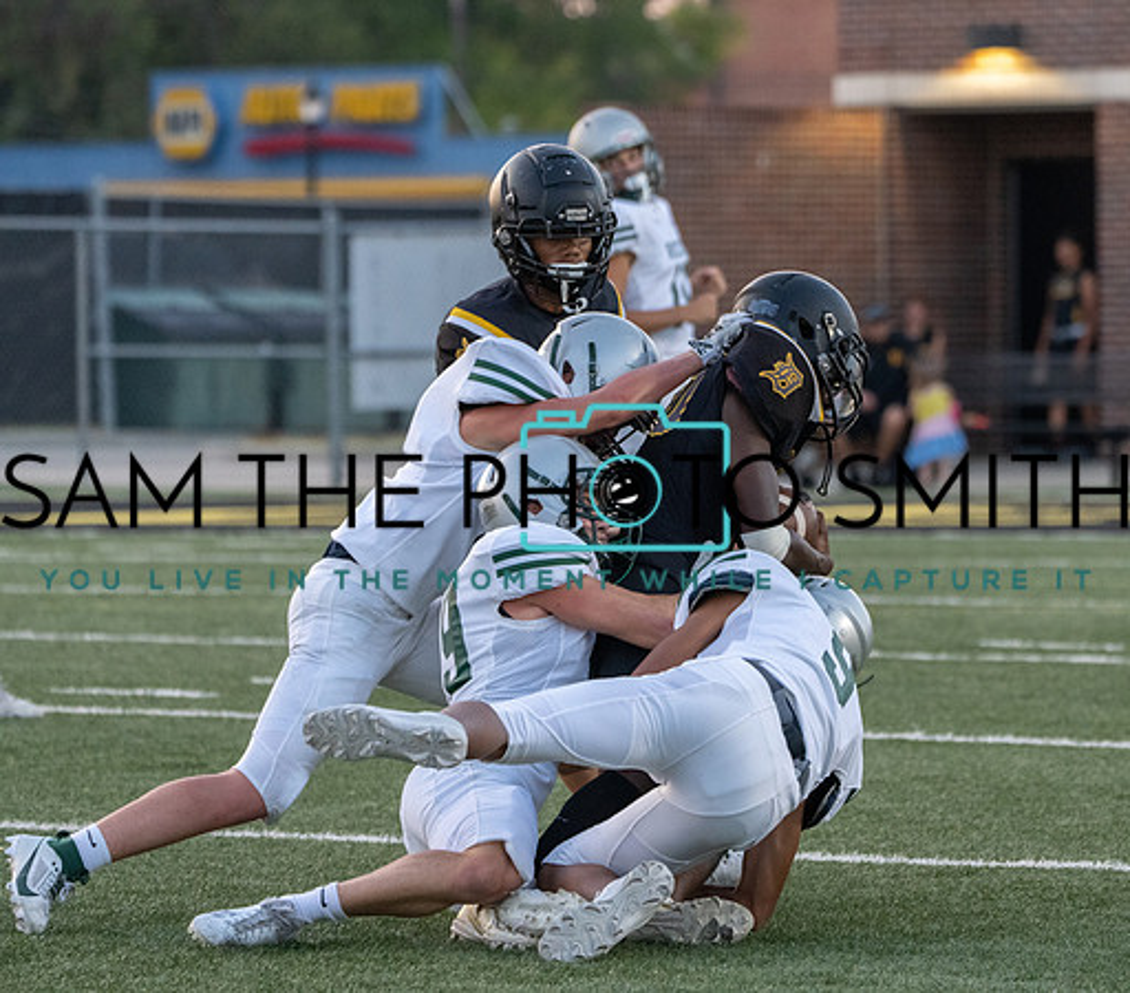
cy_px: 473
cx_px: 723
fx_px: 10667
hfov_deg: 6.1
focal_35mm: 307
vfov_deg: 5.3
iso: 4000
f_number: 5.6
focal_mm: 232
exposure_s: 1/1000
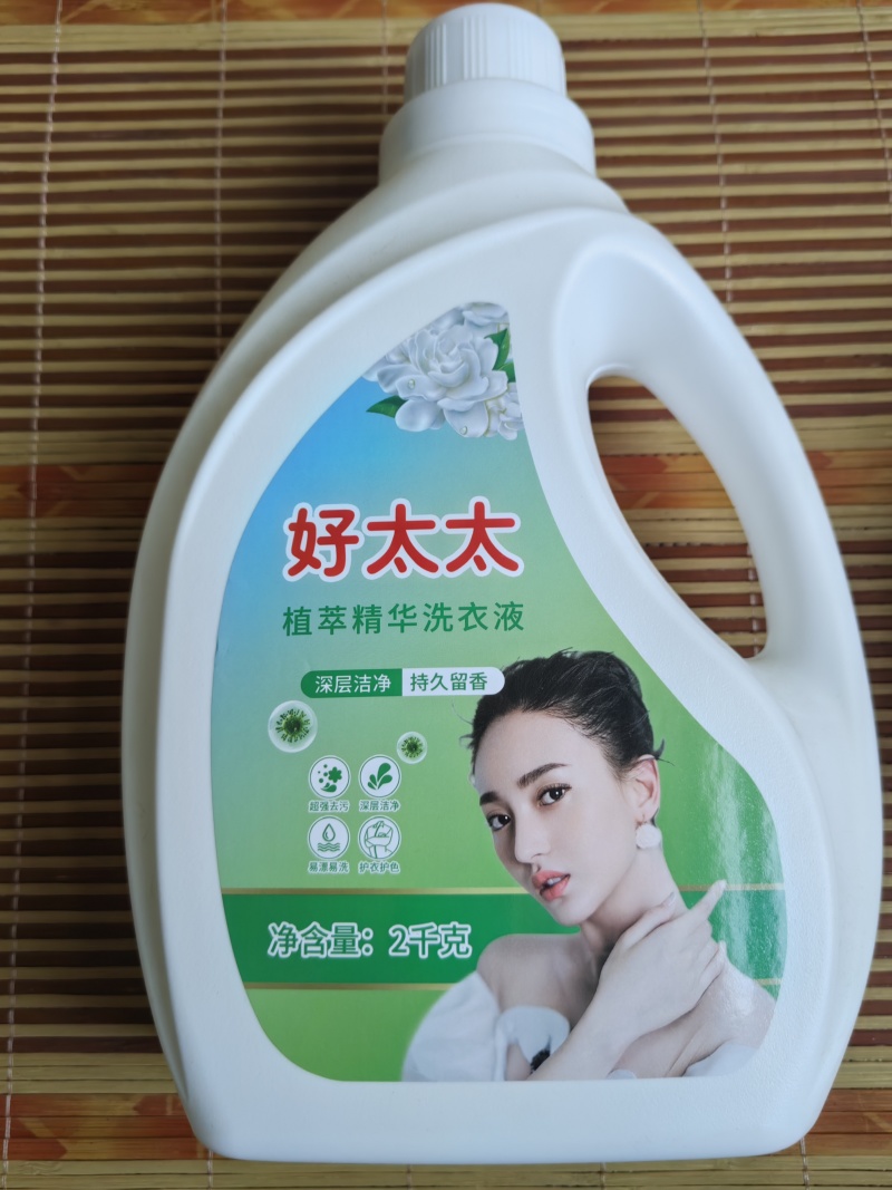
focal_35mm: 27
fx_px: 928
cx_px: 446
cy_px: 595
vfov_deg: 65.3
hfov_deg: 51.3
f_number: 1.9
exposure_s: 1/100
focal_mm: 5.52
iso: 125
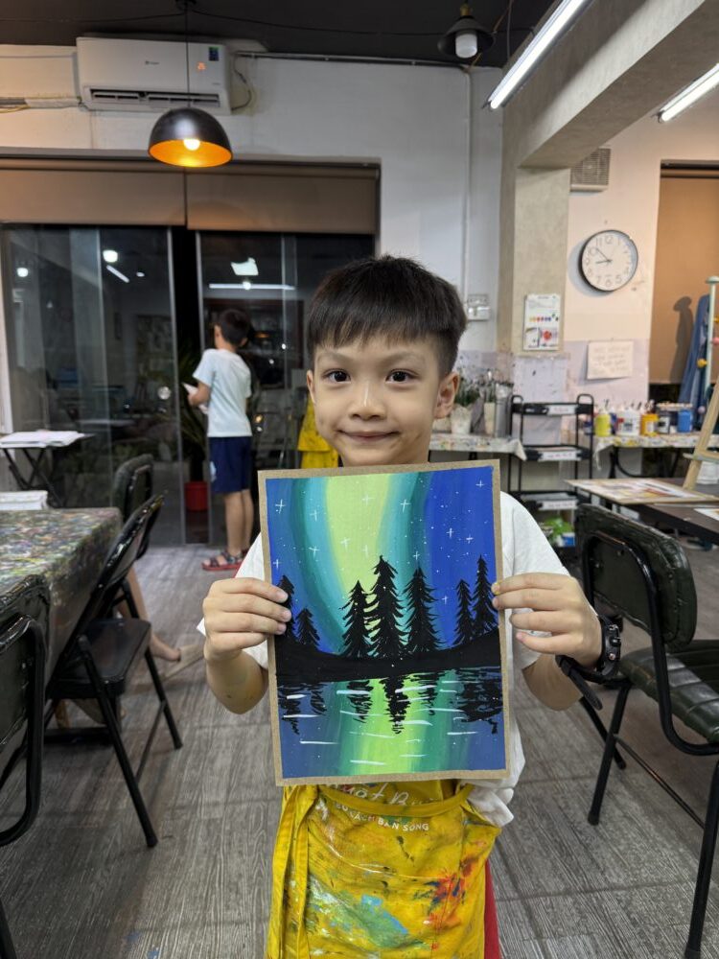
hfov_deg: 56.8
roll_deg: +0.0
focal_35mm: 24
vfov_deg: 71.6
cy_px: 480
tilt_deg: -8.2
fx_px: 665
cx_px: 360
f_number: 1.78
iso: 160
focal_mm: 6.76
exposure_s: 1/100
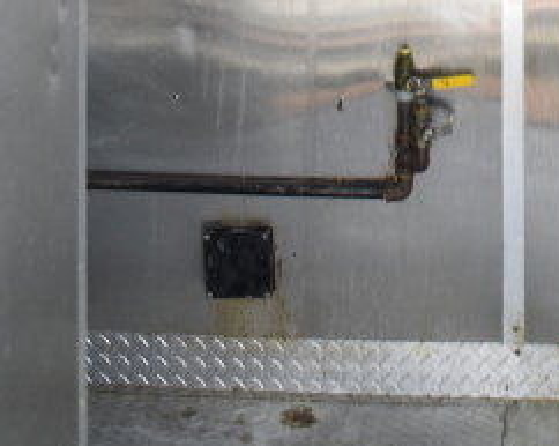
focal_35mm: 96
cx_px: 483
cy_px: -274
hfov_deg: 19.7
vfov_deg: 14.6
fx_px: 1586
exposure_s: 1/30
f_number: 3.5
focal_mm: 18
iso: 220
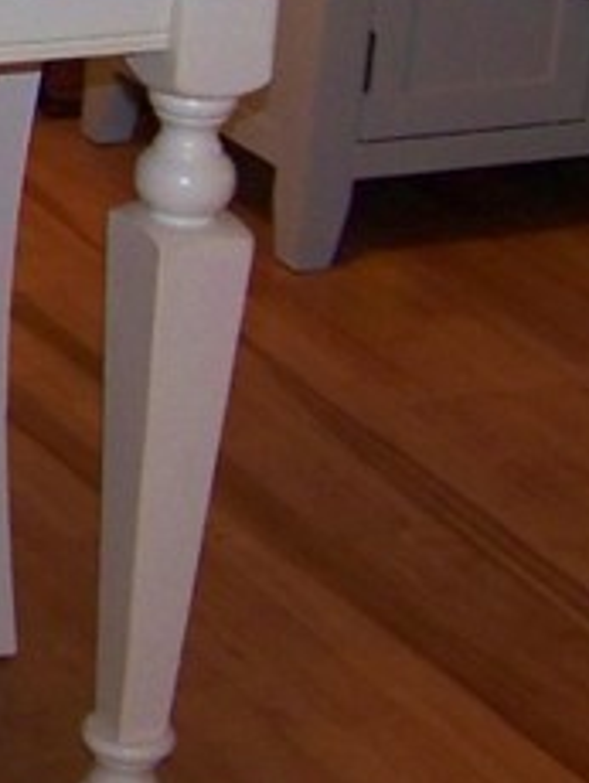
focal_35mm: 160
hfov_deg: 8.7
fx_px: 3623
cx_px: -695
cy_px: -157
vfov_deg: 12.1
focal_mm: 5.85
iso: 200
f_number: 2.8
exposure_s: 1/30
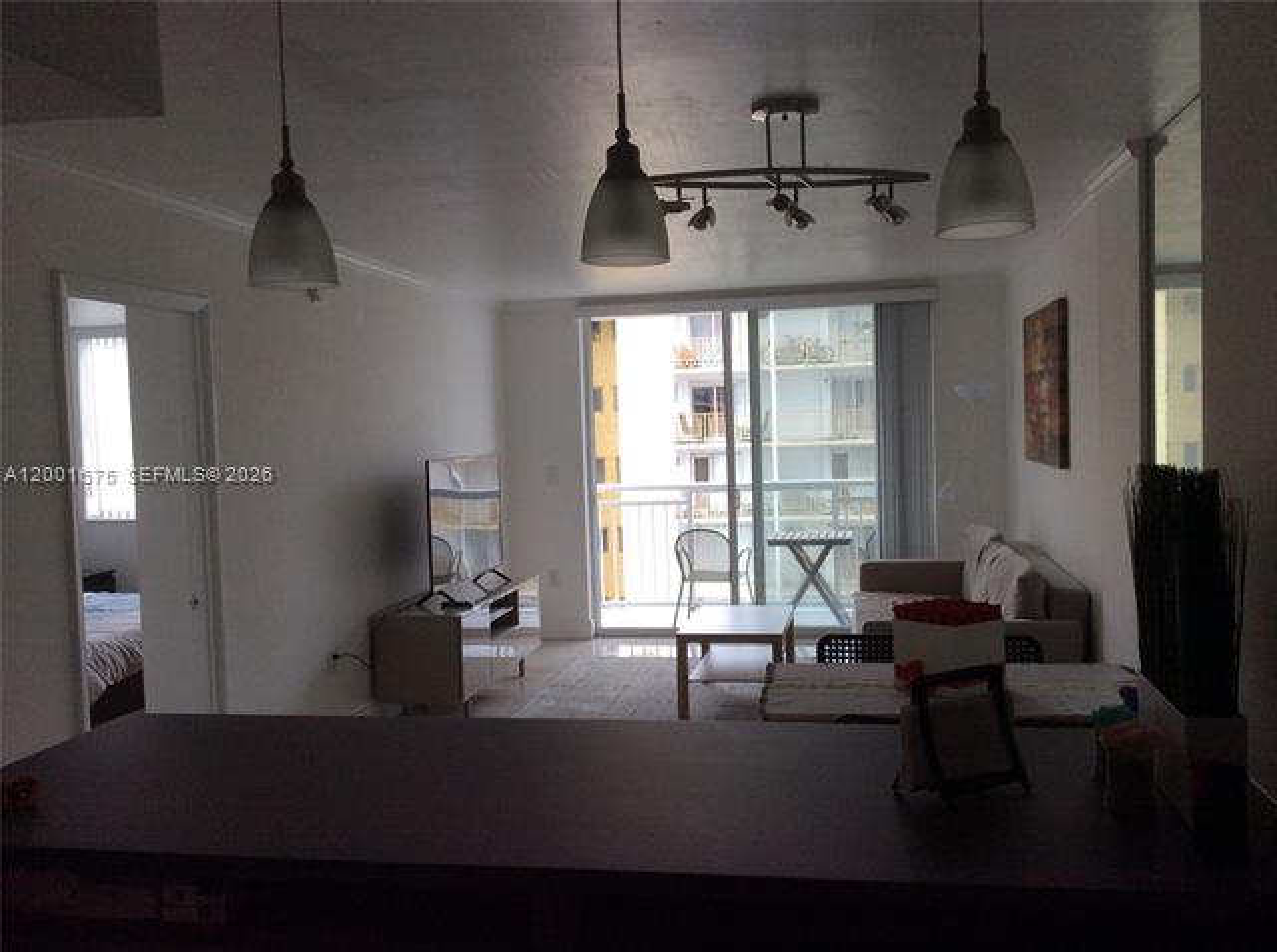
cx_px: 638
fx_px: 1178
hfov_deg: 56.9
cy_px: 476
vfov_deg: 44.0
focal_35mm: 32
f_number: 2.4
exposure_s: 1/120
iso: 50
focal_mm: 3.3
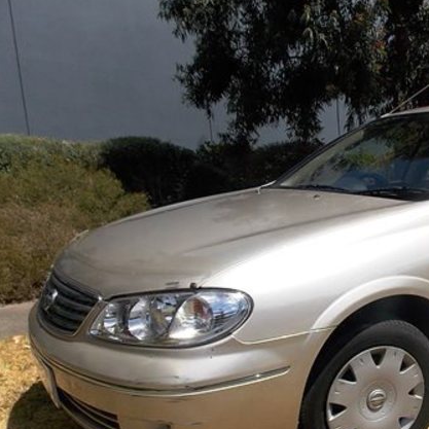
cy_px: 298
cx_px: 377
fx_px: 547
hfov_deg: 40.0
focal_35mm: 39
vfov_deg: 42.1
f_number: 3.1
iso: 80
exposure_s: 1/1250
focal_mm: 4
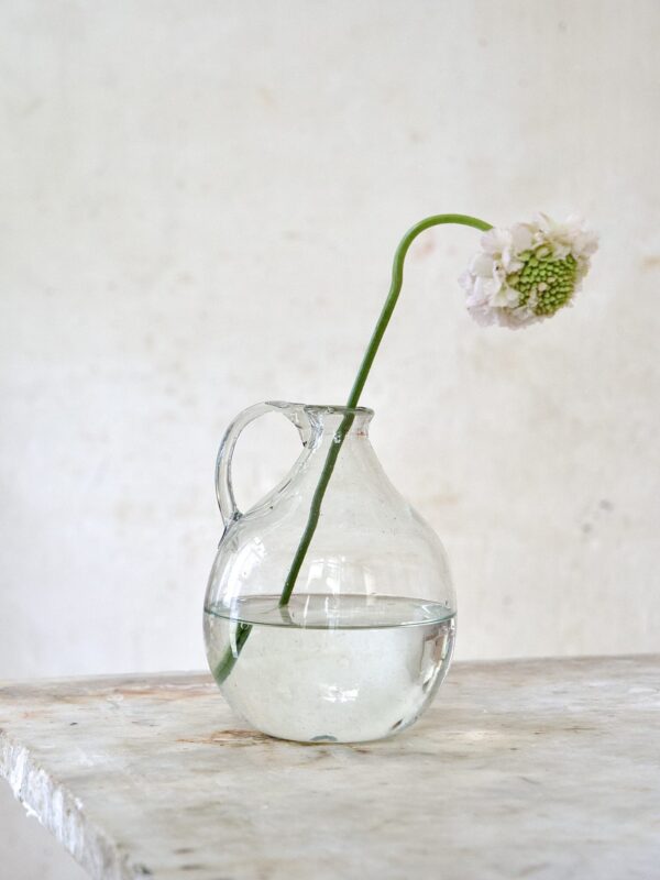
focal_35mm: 88
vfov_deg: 22.3
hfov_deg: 16.8
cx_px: 330
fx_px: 2237
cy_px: 440
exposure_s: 1/100
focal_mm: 44
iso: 1000
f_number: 3.9
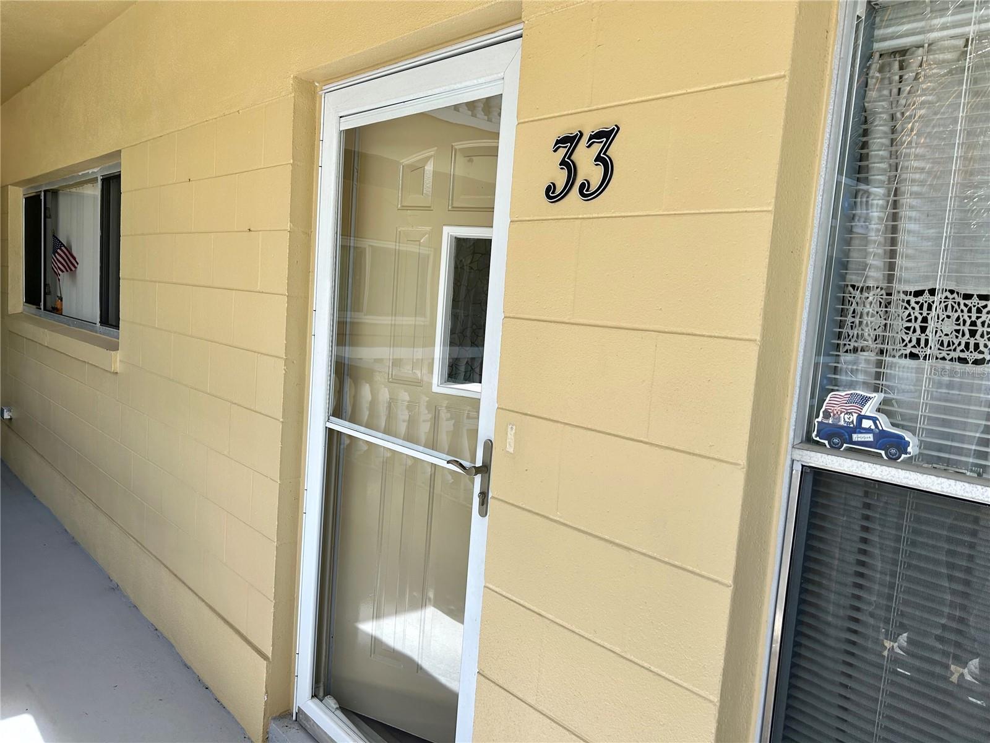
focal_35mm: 26
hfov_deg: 67.3
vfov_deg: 53.1
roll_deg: -3.6
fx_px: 744
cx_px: 495
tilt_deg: -6.0
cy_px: 372
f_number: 1.5
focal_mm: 5.7
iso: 50
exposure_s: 1/808
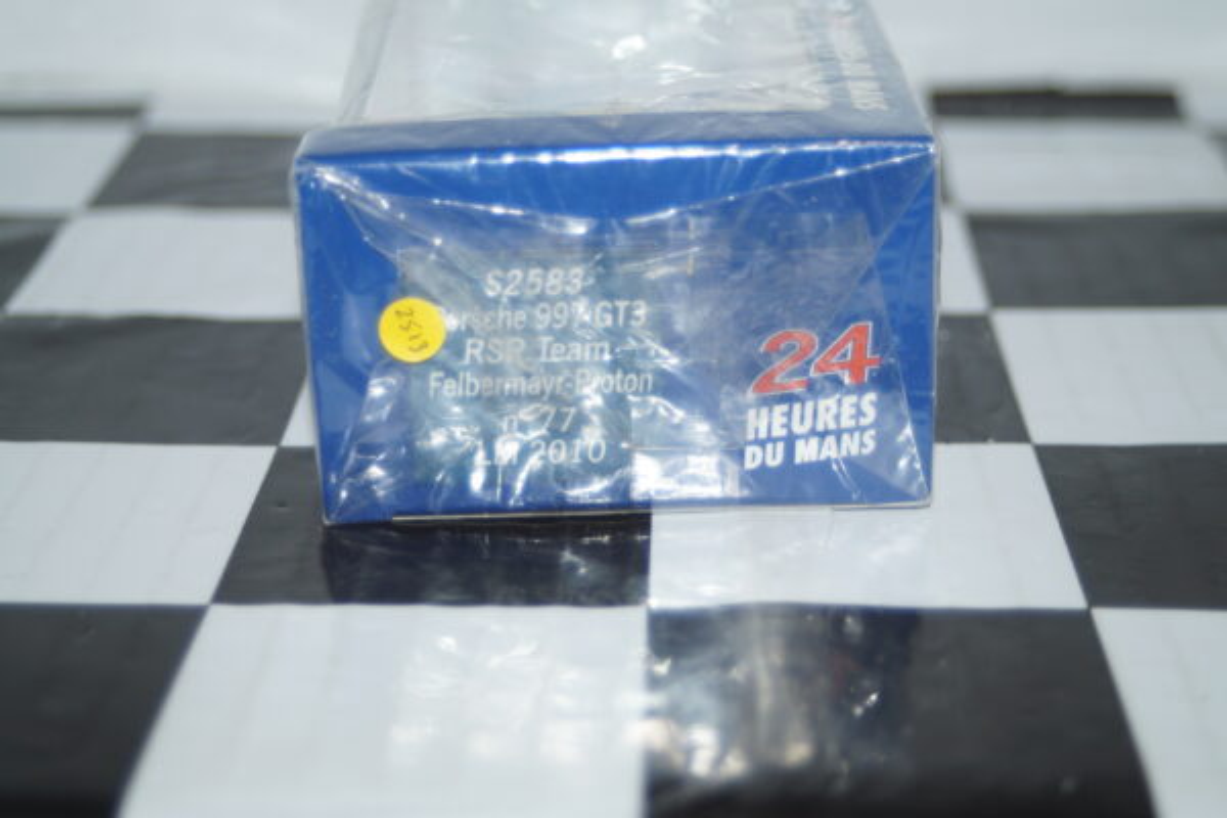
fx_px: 2556
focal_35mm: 75
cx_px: 614
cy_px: 409
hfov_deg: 27.0
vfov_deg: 18.2
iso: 200
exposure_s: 1/80
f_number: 4.5
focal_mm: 50
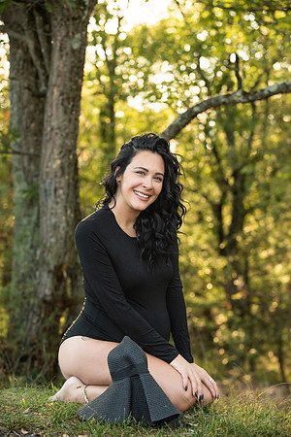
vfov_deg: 21.5
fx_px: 1152
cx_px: 146
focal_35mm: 95
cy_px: 218
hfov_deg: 14.4
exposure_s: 1/400
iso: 800
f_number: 4.5
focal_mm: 95
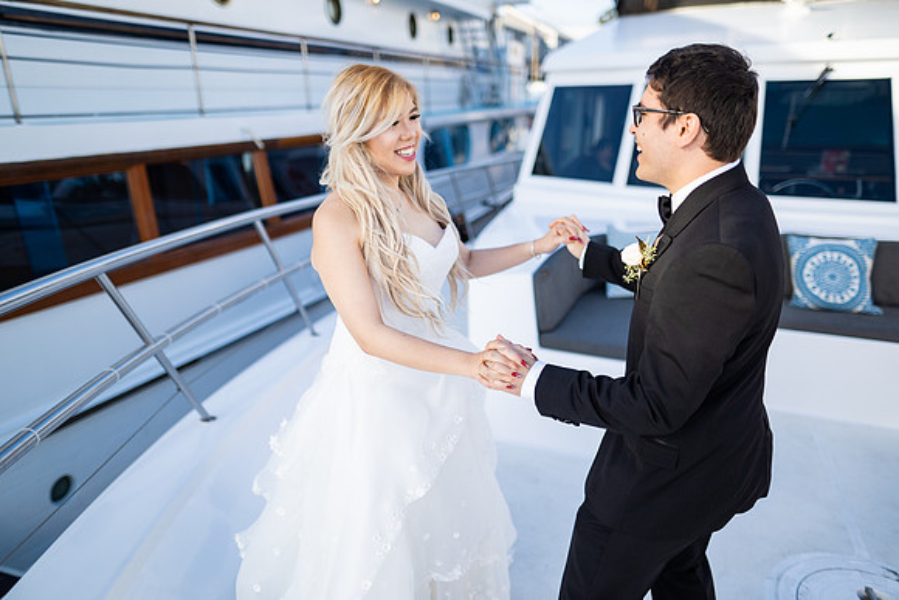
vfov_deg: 53.2
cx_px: 450
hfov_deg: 73.7
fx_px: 599
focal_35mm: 24
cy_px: 300
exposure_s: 1/4000
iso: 160
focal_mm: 24
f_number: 1.4
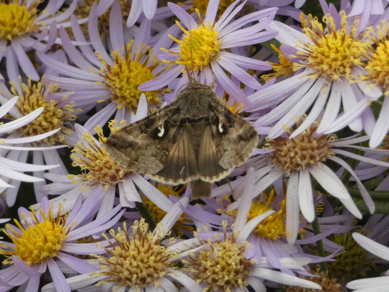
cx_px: 188
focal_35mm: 314
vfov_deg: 4.7
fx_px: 3530
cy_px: 135
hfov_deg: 6.3
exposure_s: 1/80
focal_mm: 50.6
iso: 500
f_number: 5.5
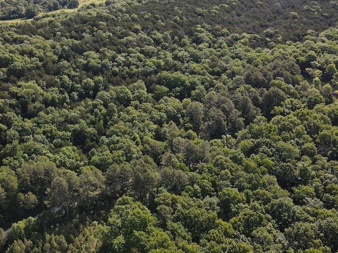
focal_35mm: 36
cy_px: 87
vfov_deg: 39.2
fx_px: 351
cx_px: 154
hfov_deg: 51.3
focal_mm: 4.5
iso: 100
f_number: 2.8
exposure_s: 1/20
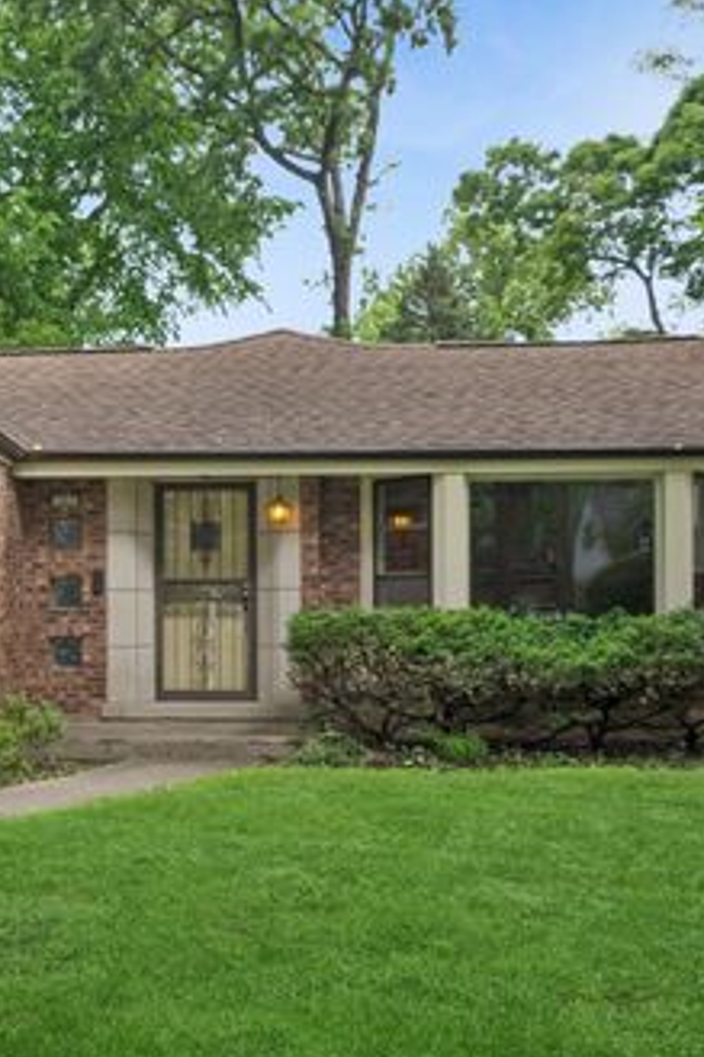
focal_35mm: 41
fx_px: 1204
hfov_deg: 32.0
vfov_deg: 47.4
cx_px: 177
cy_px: 532
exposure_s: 1/250
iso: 400
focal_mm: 17.5
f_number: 8
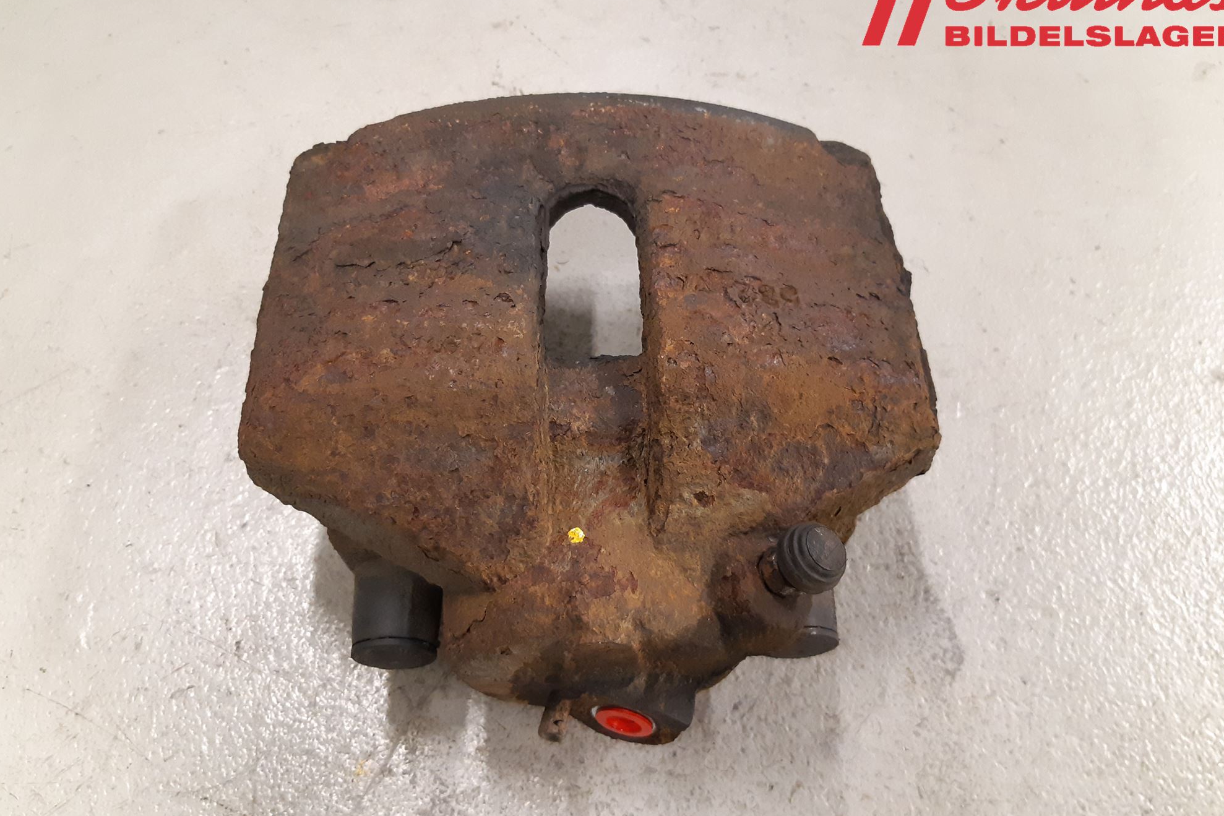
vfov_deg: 46.4
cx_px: 608
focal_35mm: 28
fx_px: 952
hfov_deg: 65.5
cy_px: 416
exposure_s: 1/50
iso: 320
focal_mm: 3.93
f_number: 1.7
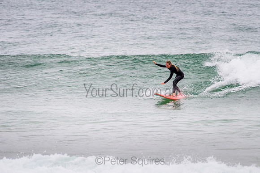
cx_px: 159
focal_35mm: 613
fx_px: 4431
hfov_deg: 3.4
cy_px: 79
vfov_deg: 2.2
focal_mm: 500
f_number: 5.6
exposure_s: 1/1000
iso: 800
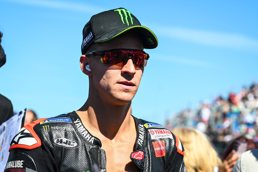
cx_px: 129
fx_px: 1021
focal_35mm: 142
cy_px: 86
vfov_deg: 9.6
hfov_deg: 14.4
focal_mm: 95
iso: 200
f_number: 5.6
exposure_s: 1/1000
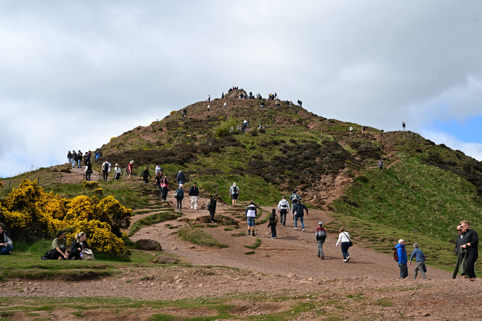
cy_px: 160
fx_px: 750
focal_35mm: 56
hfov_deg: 35.6
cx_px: 241
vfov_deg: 24.2
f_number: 8
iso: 64
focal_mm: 56
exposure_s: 1/160
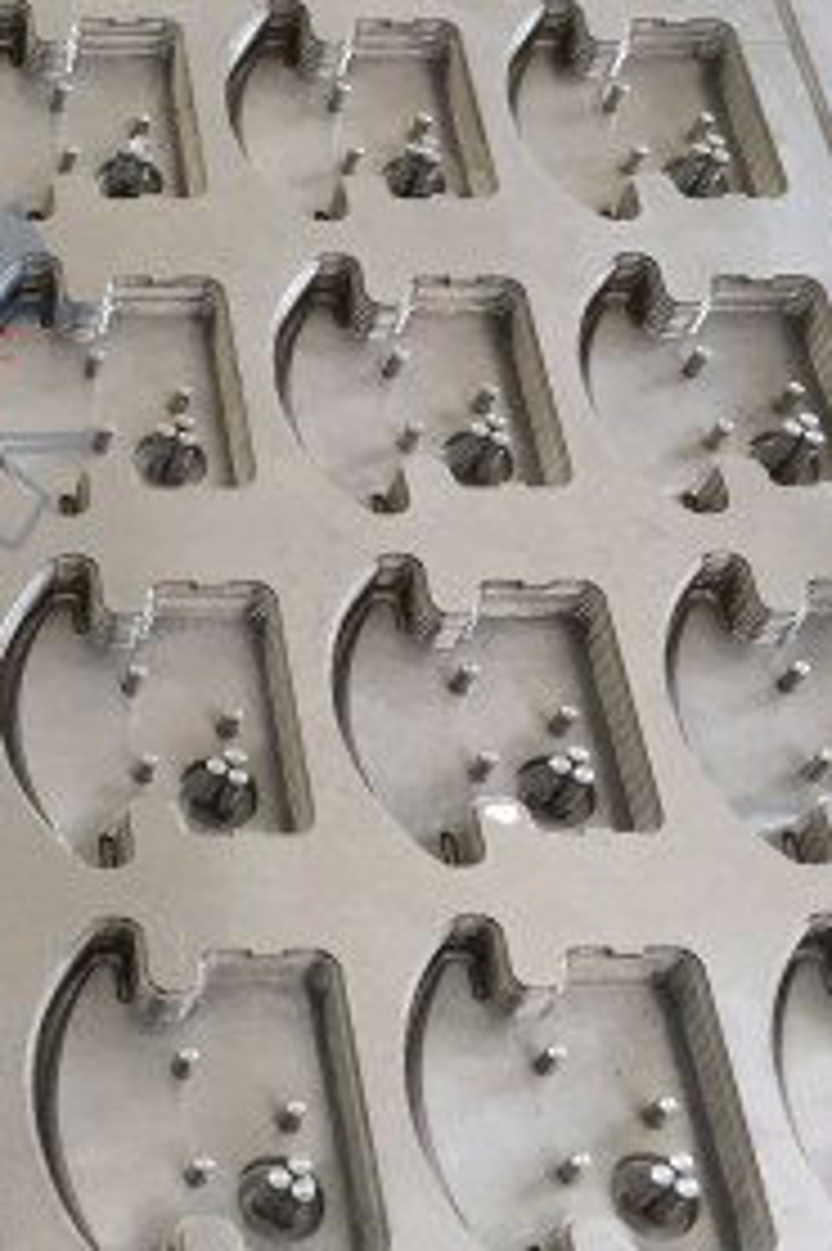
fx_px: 2256
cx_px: -202
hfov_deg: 19.5
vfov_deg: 31.0
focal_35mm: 65
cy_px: 574
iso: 125
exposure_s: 1/33
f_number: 2.2
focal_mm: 4.15
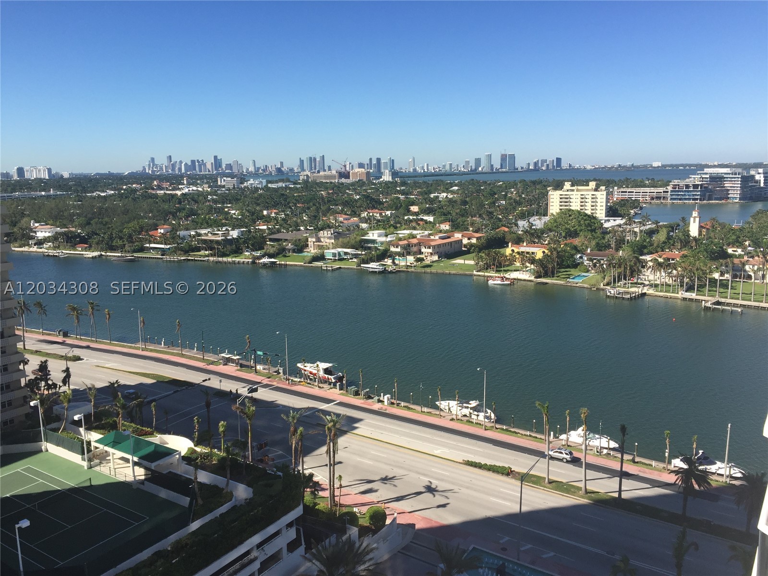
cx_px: 384
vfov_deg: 48.2
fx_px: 643
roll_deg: -0.2
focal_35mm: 29
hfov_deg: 61.7
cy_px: 288
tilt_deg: -10.0
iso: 32
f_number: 2.2
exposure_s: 1/1721
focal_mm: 4.15
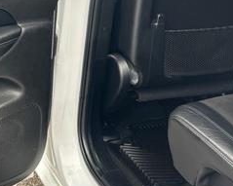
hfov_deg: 25.4
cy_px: 13
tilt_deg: -18.0
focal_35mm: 68
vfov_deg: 21.9
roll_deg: +2.0
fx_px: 469
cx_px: -37
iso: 64
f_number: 1.5
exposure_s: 1/121
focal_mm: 5.7
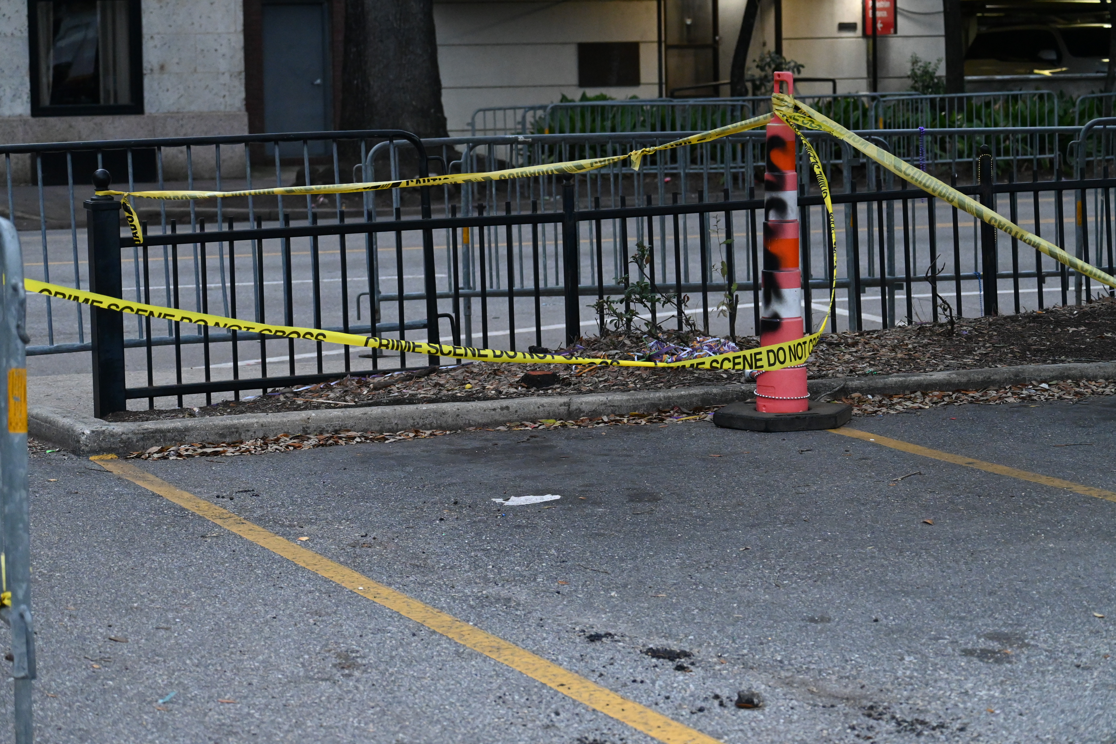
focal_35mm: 108
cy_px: 372
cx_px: 558
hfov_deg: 18.9
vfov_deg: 12.7
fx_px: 3348
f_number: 4.8
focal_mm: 72
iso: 3200
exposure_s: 1/400
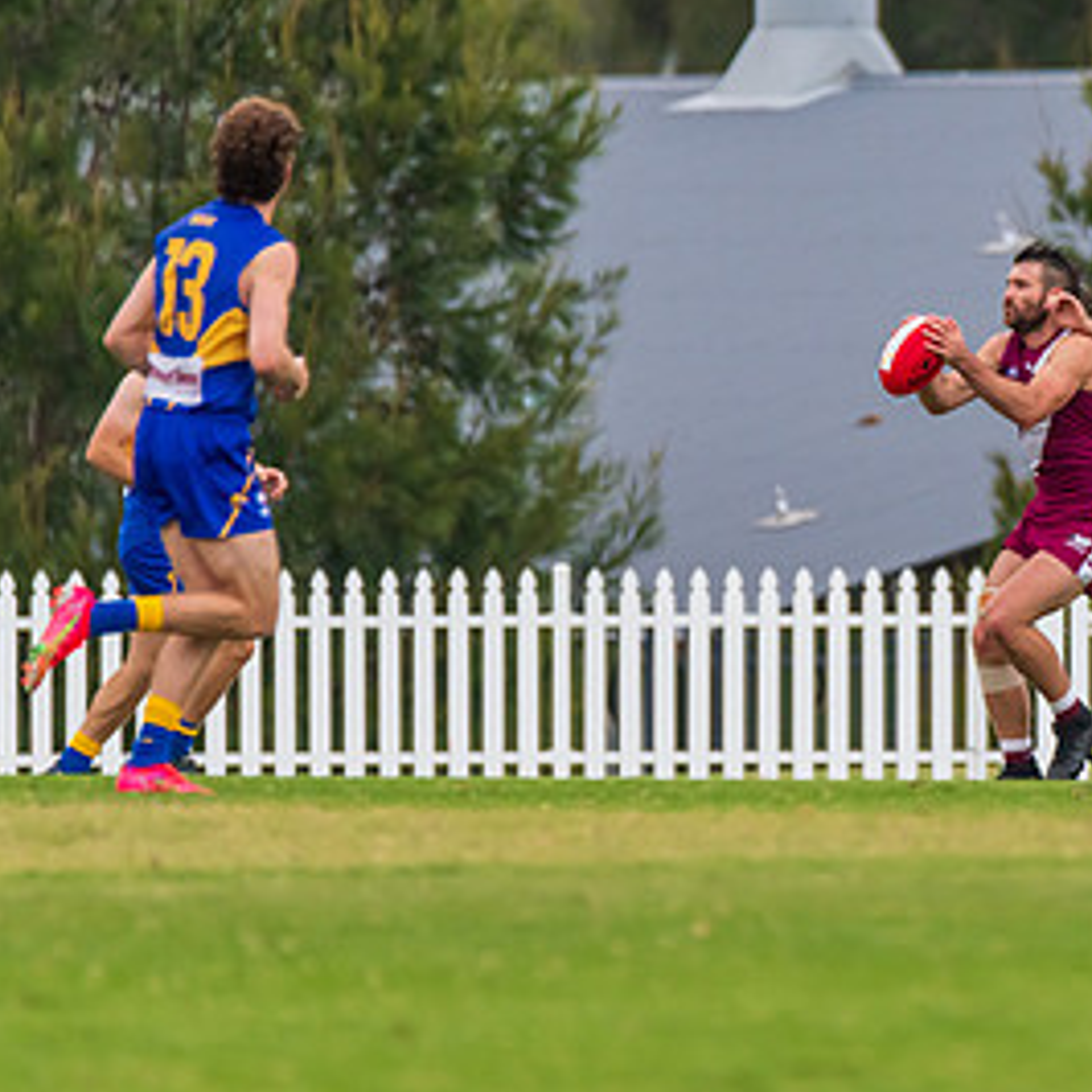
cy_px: 491
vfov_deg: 1.6
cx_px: 1123
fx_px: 39402
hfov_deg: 1.6
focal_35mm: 1104
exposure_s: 1/1250
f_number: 6.3
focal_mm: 550
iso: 1250
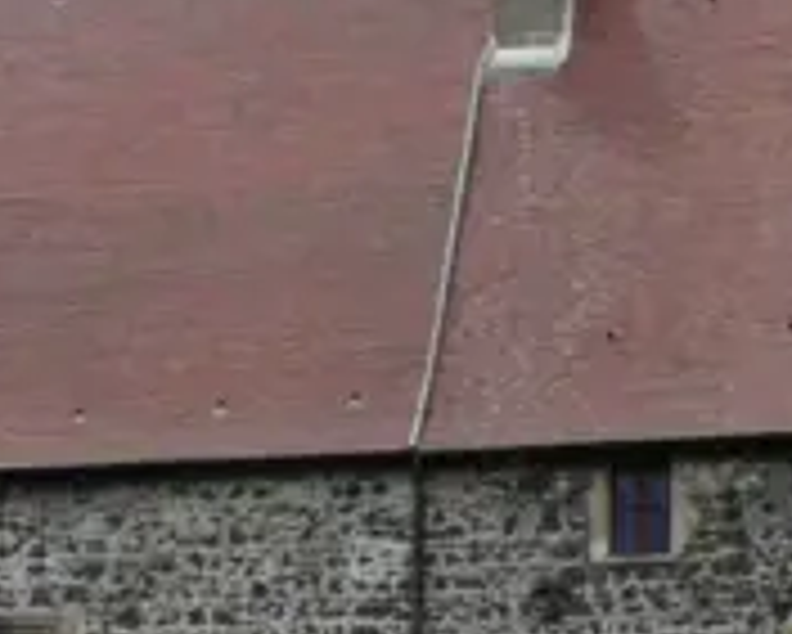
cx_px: 122
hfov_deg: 10.0
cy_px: 589
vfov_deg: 8.0
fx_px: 4526
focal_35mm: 193
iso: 100
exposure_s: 1/250
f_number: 5.6
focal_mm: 5.6
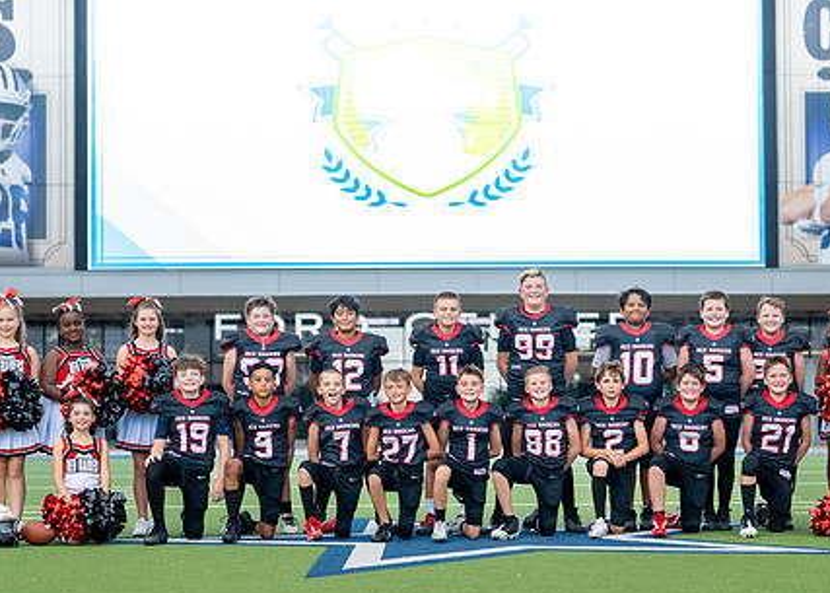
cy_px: 425
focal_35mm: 77
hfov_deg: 25.7
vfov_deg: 18.5
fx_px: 1815
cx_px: 465
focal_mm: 50
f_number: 2
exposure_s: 1/800
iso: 250
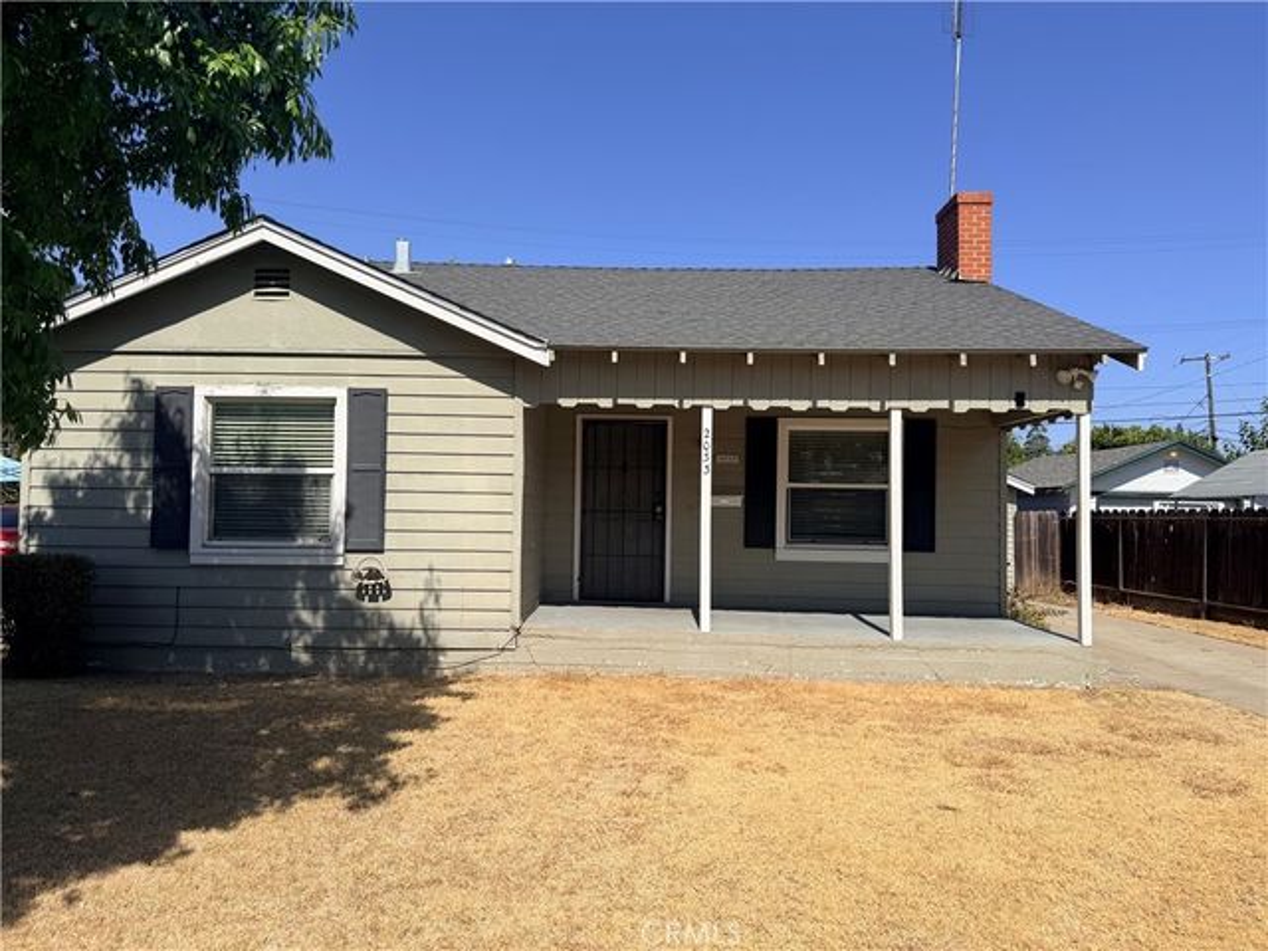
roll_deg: -0.7
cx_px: 634
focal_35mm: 24
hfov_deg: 71.6
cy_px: 476
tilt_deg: +0.9
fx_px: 879
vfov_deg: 56.8
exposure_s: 1/7353
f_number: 1.78
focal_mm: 6.76
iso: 80
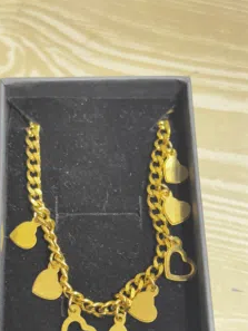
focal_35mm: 70
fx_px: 668
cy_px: 203
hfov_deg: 21.0
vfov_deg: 27.7
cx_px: 119
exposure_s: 1/20
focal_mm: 5.96
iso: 500
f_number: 1.6
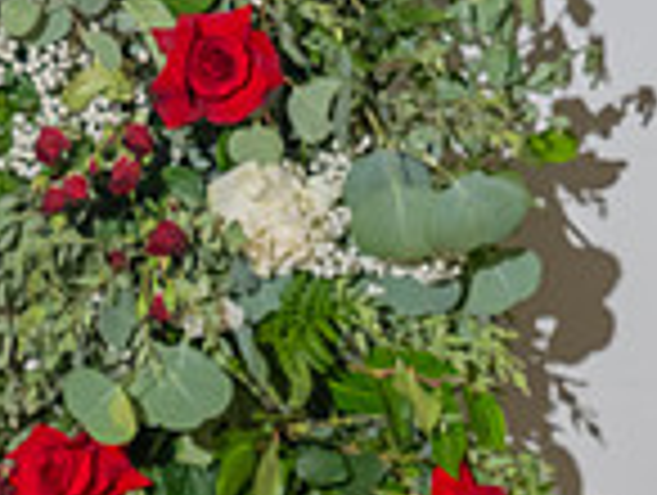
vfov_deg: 4.6
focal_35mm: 320
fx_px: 6083
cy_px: -286
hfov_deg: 6.1
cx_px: 1149
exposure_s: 1/200
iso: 800
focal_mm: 70
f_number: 5.6
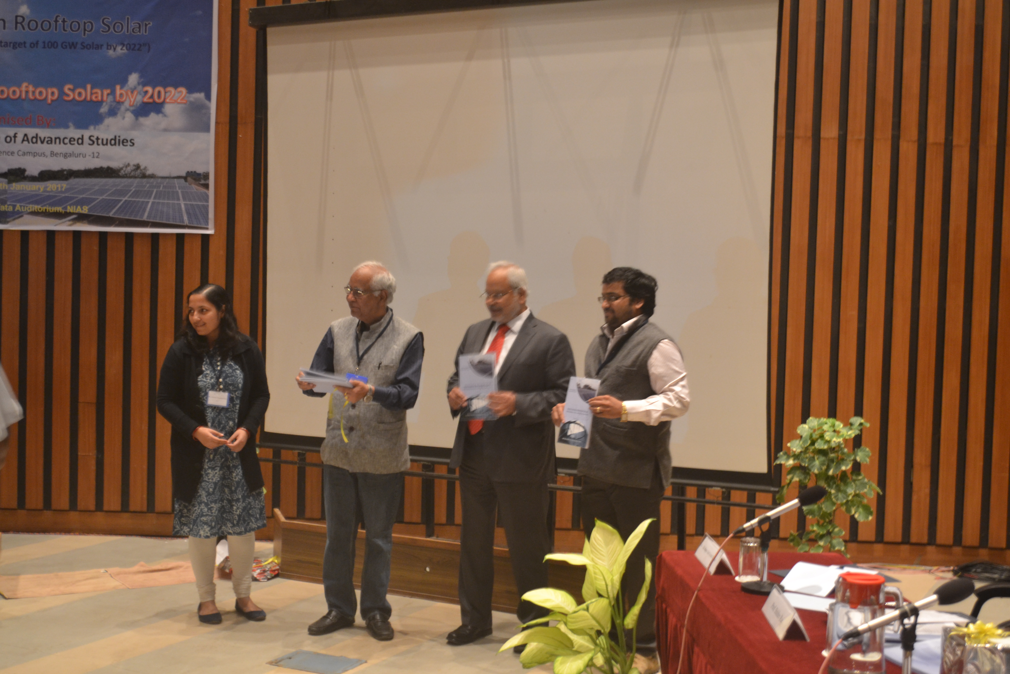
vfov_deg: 29.9
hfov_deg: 43.6
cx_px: 505
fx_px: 1262
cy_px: 337
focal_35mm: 45
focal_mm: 30
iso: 800
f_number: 4.5
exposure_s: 1/5
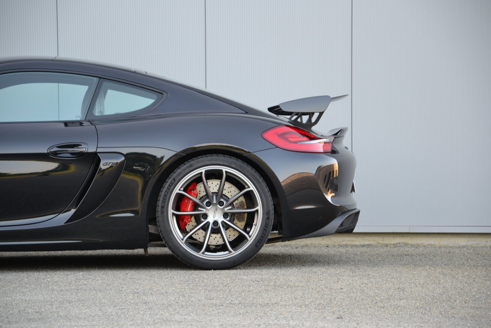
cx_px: 246
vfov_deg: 8.7
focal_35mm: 158
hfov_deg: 13.0
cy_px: 164
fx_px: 2148
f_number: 5.6
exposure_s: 1/60
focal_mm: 105
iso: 400
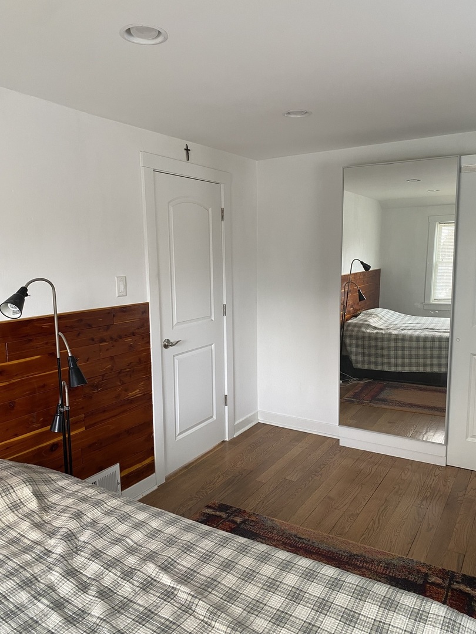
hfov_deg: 53.1
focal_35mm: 26
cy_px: 317
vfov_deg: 67.3
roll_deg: -0.2
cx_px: 238
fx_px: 477
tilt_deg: -7.4
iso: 125
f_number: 1.8
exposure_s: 1/60
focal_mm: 4.25
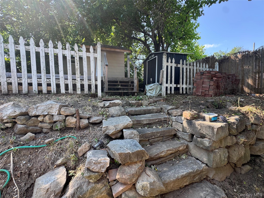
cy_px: 99
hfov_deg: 102.1
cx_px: 132
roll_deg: +0.2
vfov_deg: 85.7
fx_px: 107
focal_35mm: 14
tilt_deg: -2.0
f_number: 2.2
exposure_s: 1/159
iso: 40
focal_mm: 2.22
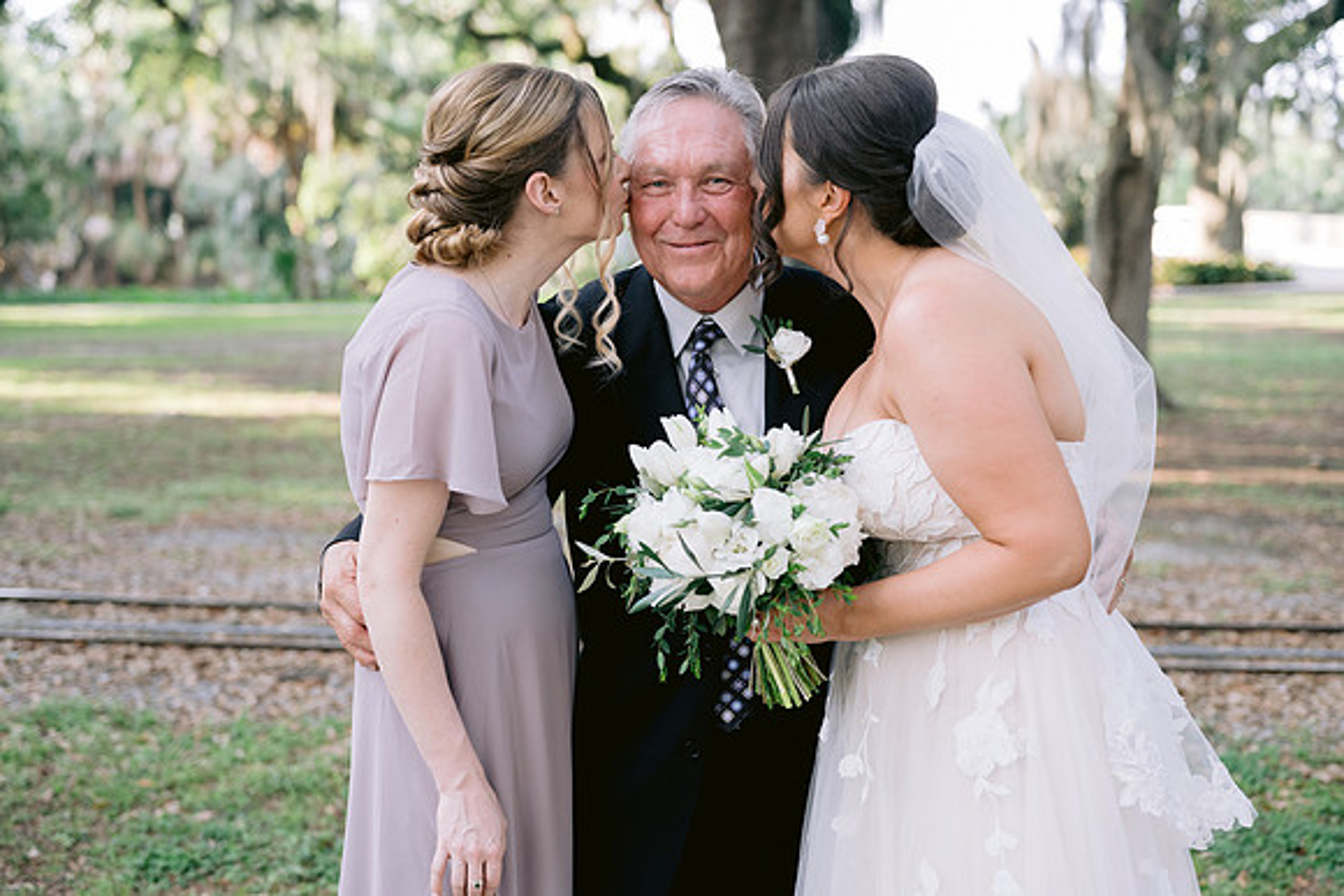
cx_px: 672
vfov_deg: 27.0
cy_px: 448
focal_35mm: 50
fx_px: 1867
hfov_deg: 39.6
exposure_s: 1/320
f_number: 2.8
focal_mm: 50
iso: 400
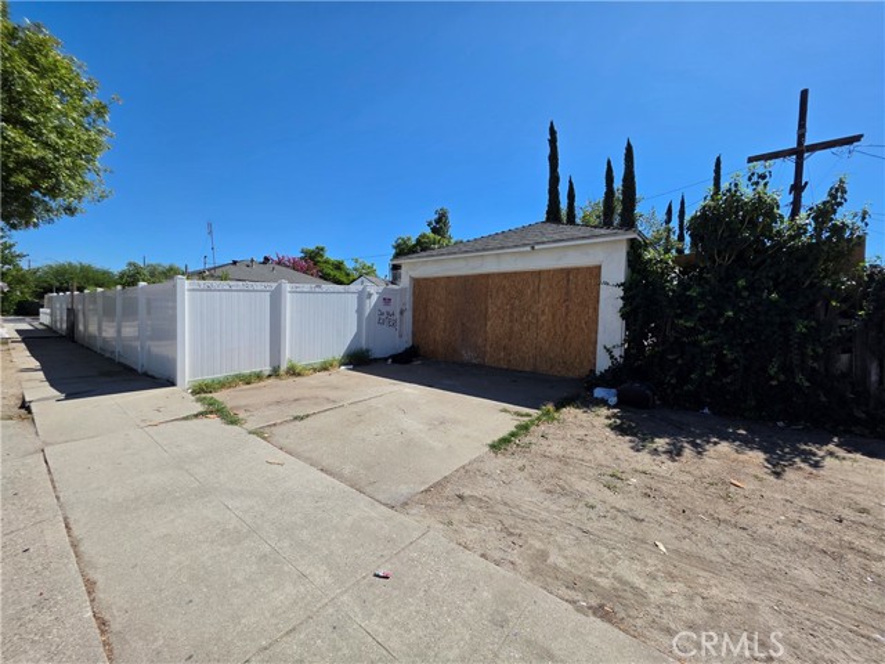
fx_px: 332
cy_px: 332
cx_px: 442
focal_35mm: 13
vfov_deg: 89.9
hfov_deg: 106.2
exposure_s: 1/2782
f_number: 1.9
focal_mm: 2.2
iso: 40
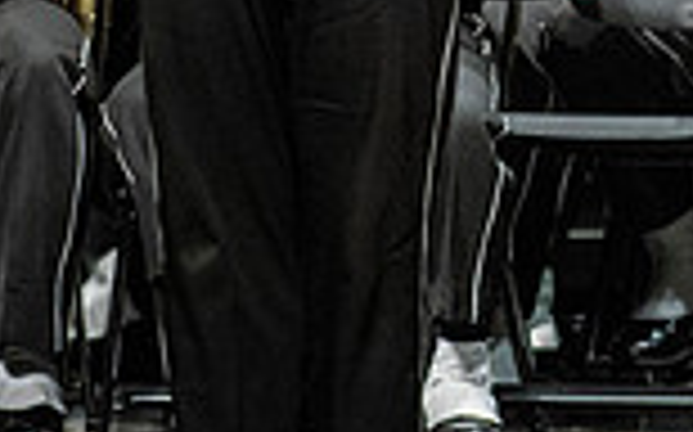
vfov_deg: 1.1
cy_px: -189
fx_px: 21685
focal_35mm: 1149
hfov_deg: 1.8
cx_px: 864
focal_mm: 300
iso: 5000
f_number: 5.6
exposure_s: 1/400
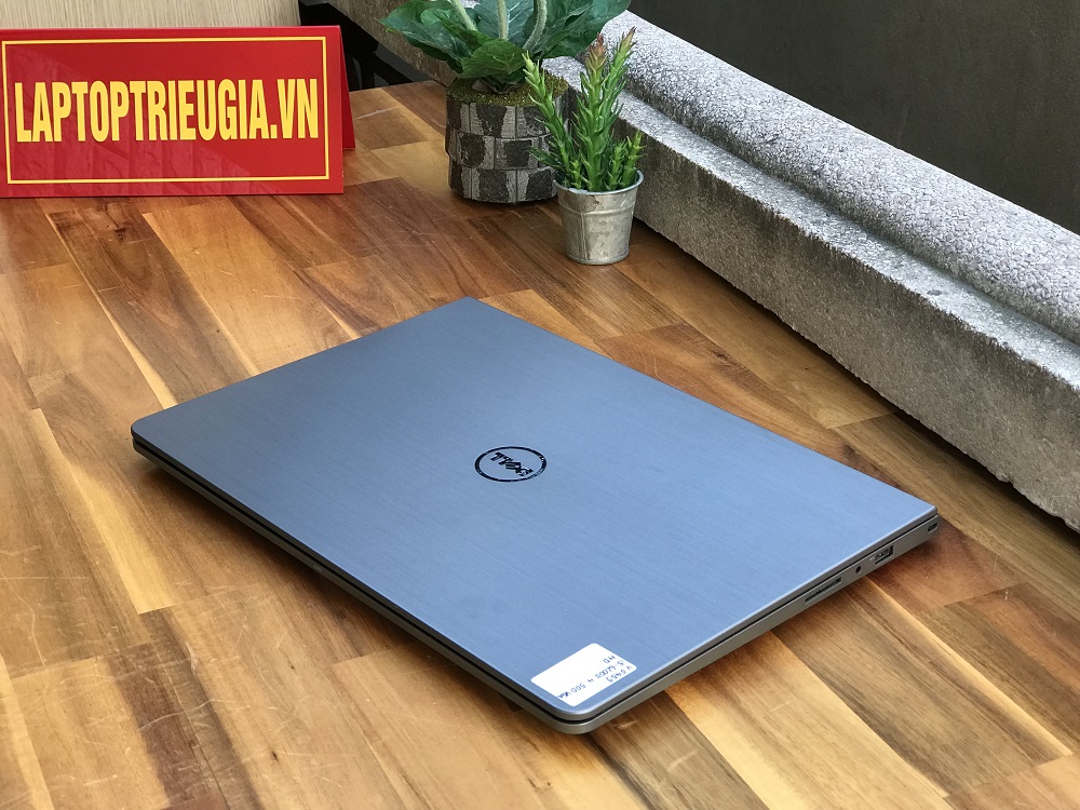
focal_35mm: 57
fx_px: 1778
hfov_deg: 33.8
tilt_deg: -27.3
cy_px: 405
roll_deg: +2.7
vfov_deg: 25.7
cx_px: 540
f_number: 2.8
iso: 32
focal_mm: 6.6
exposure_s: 1/50
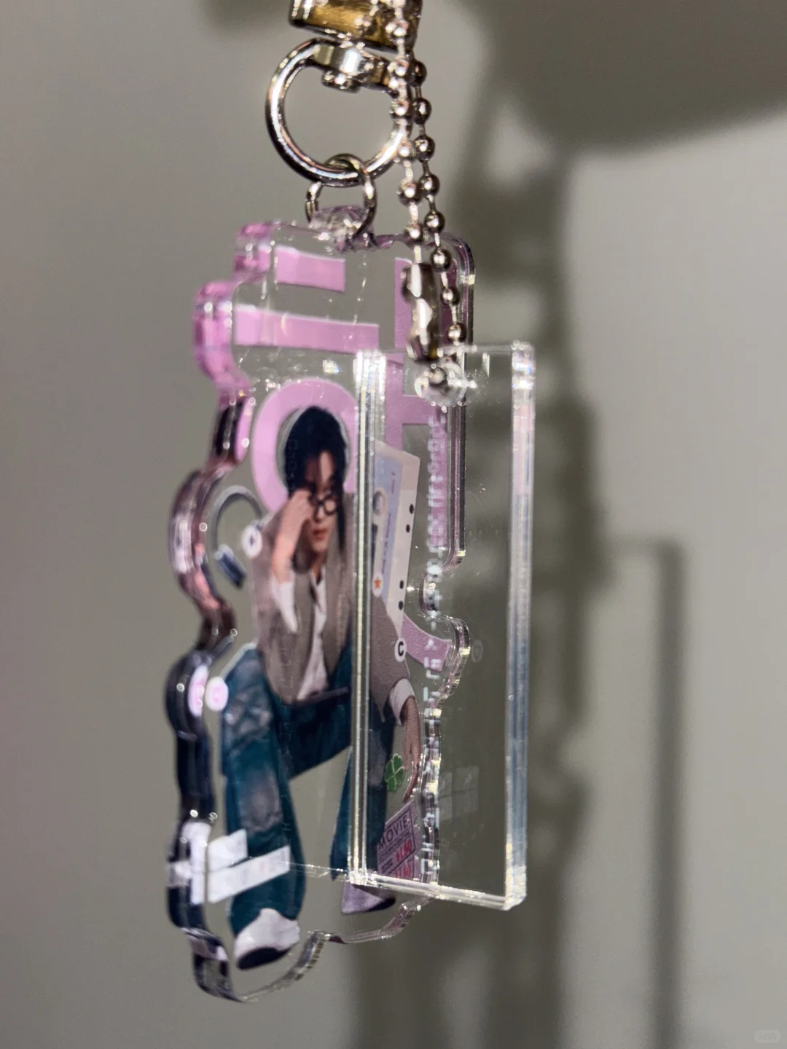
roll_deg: +0.1
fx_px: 1455
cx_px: 394
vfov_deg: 39.7
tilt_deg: -1.6
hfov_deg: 30.3
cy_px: 524
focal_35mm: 48
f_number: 1.78
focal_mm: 6.76
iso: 50
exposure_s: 1/54
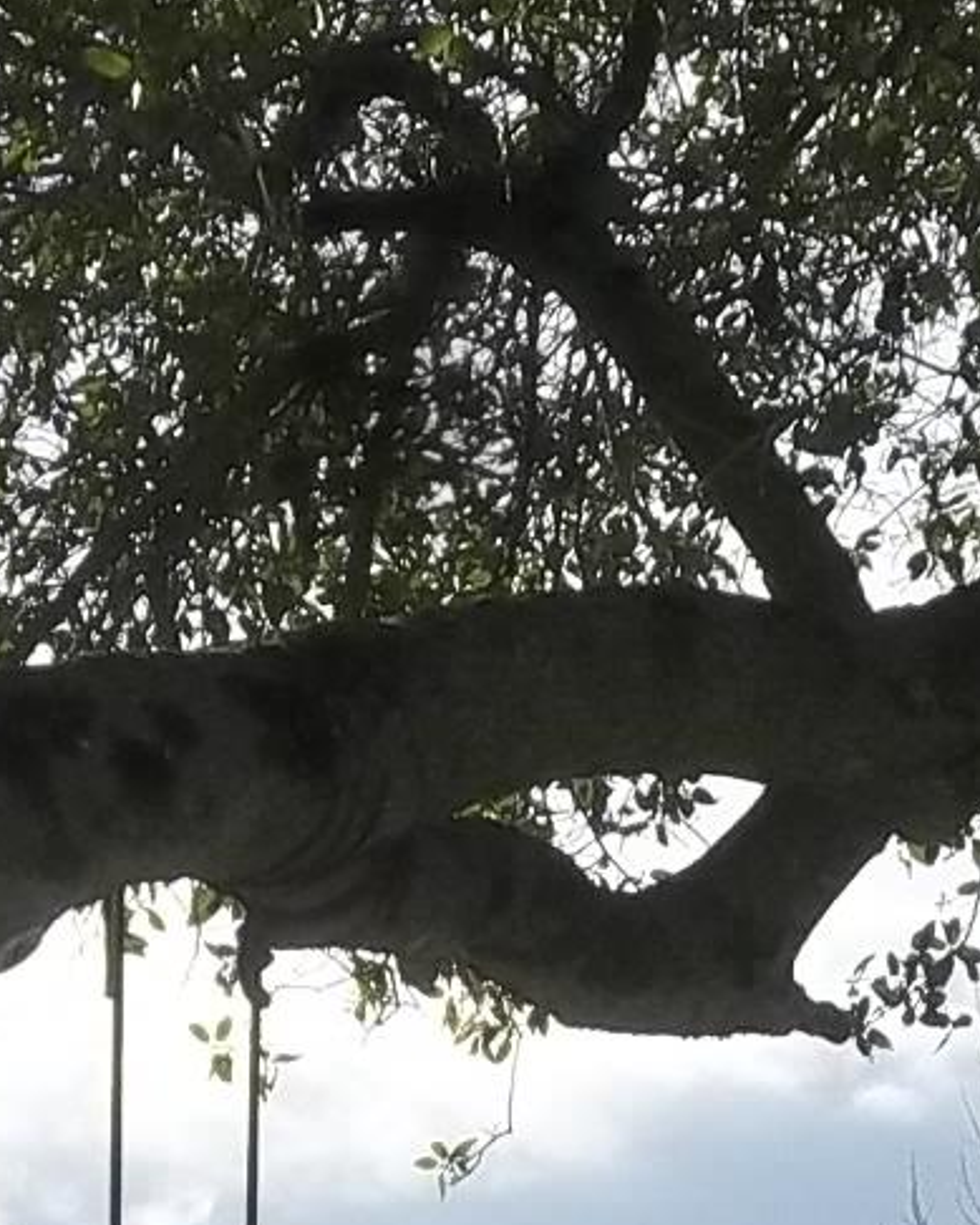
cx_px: 975
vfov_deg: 10.3
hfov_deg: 8.5
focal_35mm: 181
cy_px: 1868
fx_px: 6560
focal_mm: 7.8
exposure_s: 1/500
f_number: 4.5
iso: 80
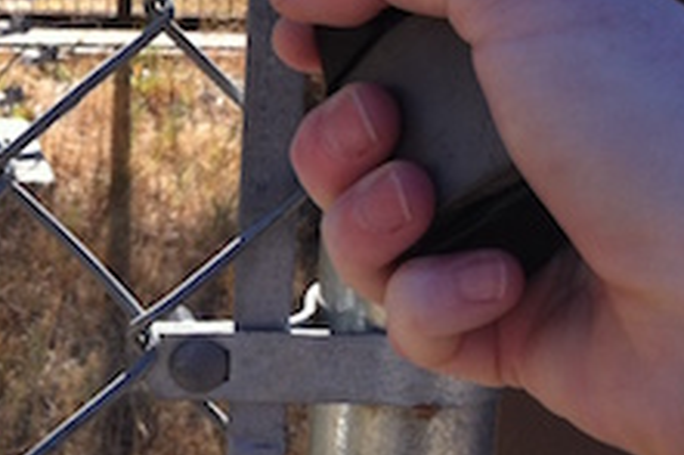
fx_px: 1842
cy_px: -76
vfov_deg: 13.7
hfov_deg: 19.9
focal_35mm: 97
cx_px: -121
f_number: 2.8
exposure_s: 1/429
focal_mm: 3.85
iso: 80
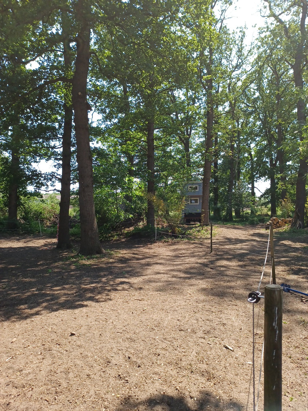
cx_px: 154
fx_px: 297
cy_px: 206
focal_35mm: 25
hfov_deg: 54.9
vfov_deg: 69.4
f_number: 1.8
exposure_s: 1/143
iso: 33
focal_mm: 4.6
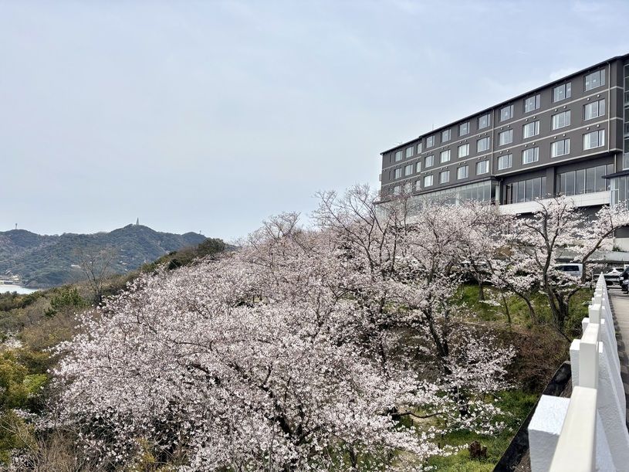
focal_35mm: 26
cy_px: 236
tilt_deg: +3.3
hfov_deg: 67.3
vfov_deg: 53.1
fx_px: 472
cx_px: 314
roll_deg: -3.4
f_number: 1.6
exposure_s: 1/10989
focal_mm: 5.96
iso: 50
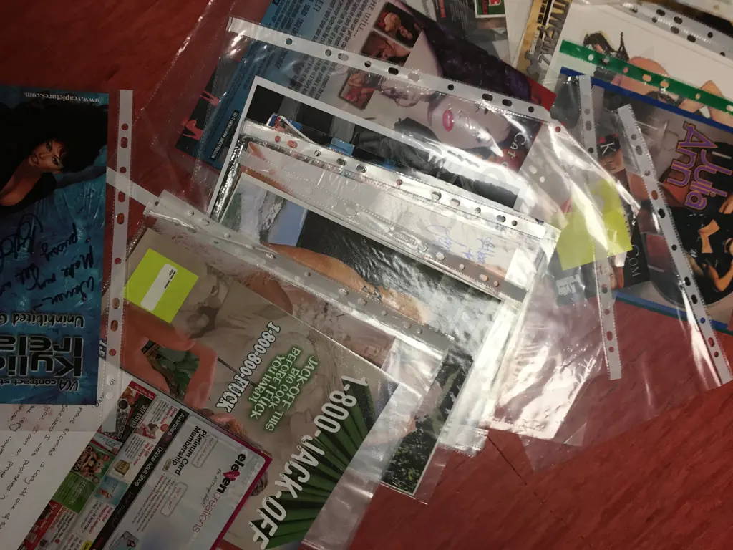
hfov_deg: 61.7
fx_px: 614
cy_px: 275
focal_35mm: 29
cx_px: 366
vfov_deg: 48.2
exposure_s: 1/33
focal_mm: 4.15
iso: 32
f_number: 2.2
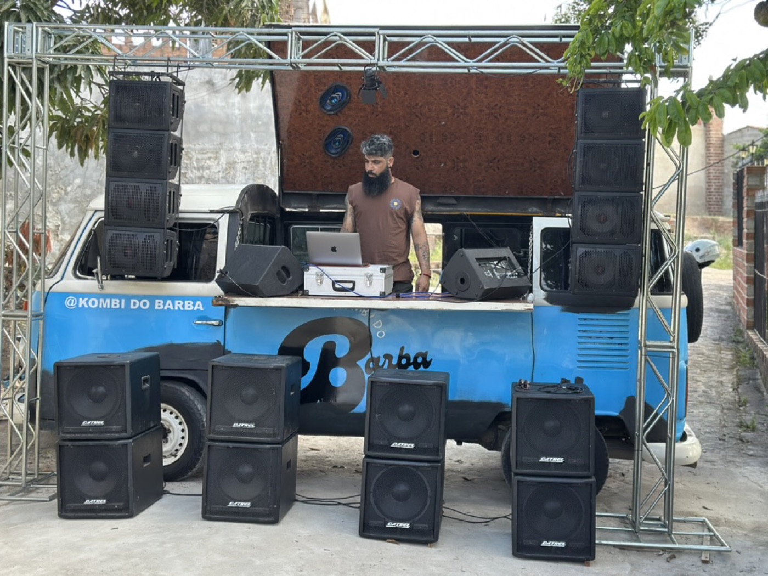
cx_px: 384
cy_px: 288
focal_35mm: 48
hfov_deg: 39.7
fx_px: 1065
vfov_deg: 30.3
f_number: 1.78
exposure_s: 1/328
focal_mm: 6.86
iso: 80
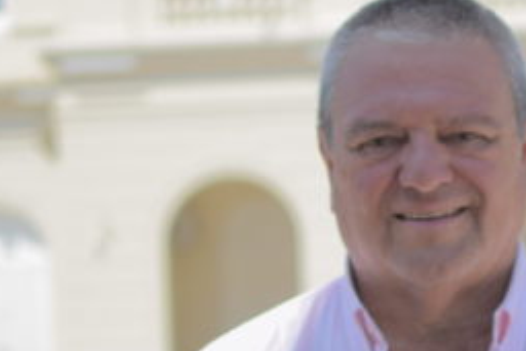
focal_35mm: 158
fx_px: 2302
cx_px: 413
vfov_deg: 8.7
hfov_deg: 13.0
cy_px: 291
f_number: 1.8
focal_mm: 35
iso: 100
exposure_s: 1/3200
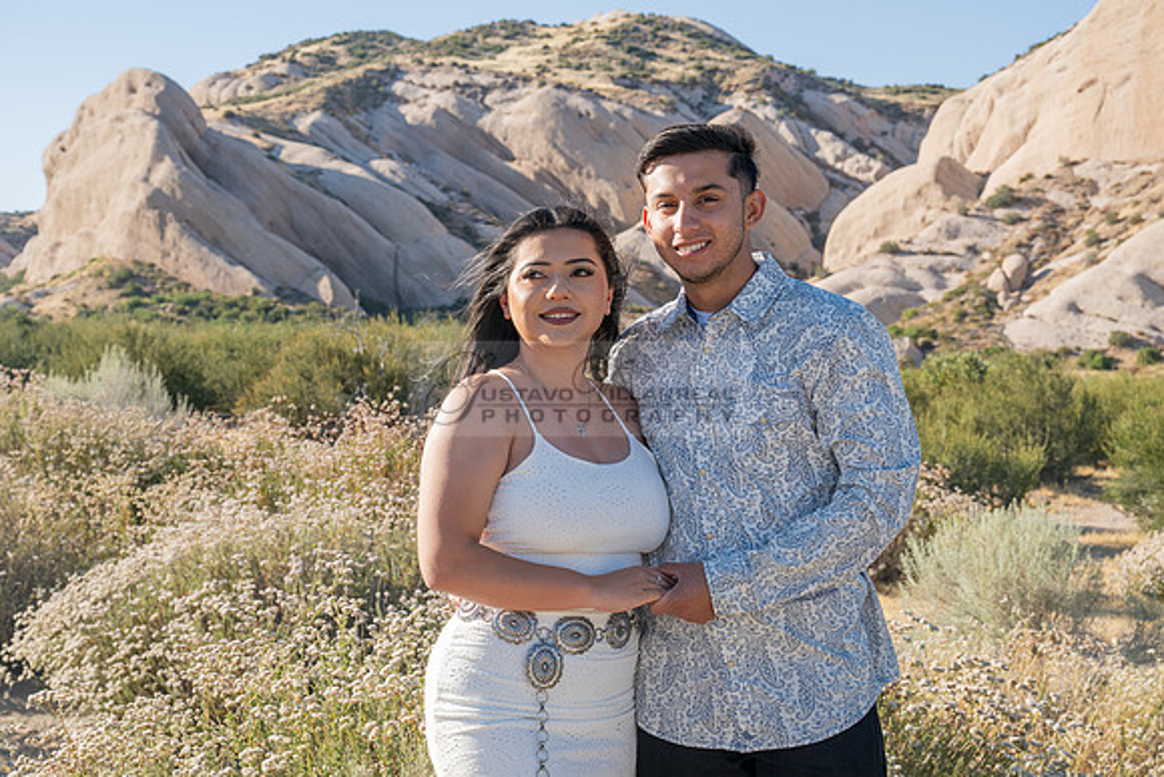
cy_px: 388
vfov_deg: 25.1
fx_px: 1746
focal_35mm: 54
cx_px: 582
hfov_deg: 36.9
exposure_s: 1/200
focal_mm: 54
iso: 200
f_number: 9
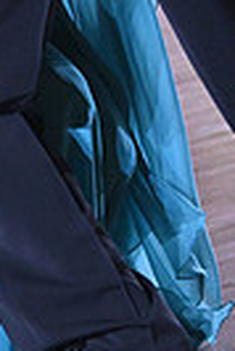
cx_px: -57
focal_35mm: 427
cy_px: -164
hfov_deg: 3.2
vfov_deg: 4.8
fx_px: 4170
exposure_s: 1/400
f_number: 5
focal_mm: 98
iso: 4000
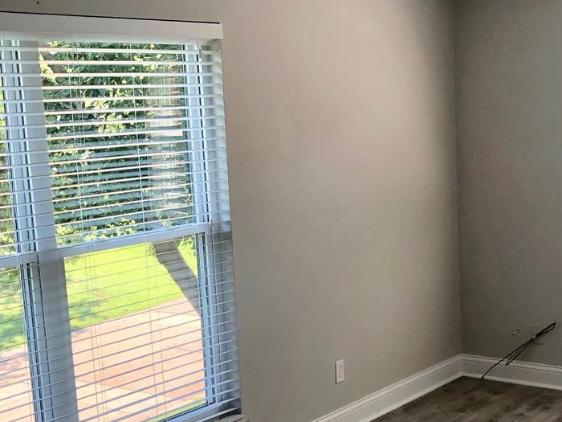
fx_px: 1039
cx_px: 462
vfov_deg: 22.8
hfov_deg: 29.5
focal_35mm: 64
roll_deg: +1.0
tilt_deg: -10.6
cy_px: 285
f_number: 1.8
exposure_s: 1/120
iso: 40
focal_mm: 4
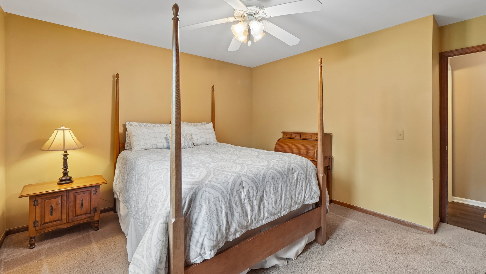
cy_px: 122
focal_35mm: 16
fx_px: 206
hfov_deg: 99.4
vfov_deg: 66.9
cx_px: 241
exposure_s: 1/15
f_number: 8
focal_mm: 10
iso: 400
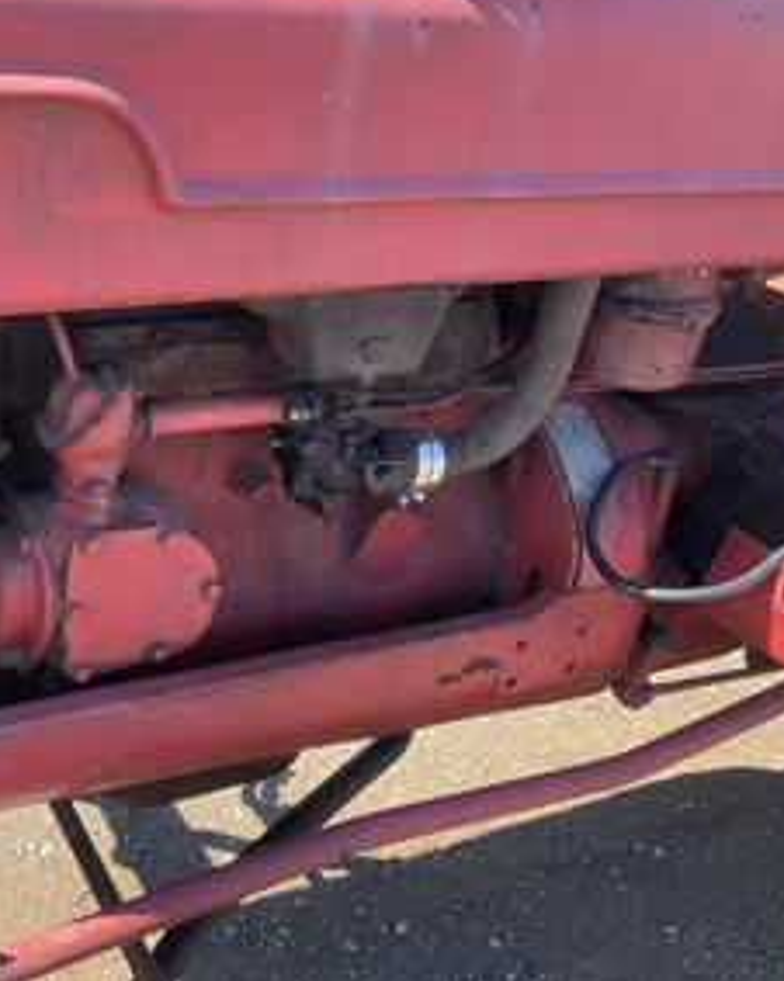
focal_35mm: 40
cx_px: 184
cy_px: 468
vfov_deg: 45.8
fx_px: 1161
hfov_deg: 36.3
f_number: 1.8
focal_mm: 3
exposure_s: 1/222
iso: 25
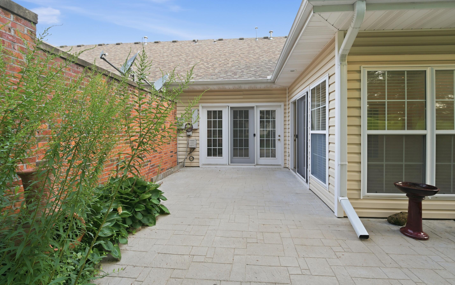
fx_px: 186
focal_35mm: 15
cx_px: 231
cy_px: 131
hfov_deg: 101.5
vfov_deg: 74.7
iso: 100
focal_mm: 14
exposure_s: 1/60
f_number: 4
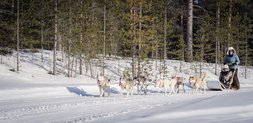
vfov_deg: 7.6
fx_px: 930
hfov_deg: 15.5
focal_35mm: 143
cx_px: 111
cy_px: 83
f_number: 4
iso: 200
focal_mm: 105
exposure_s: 1/3200
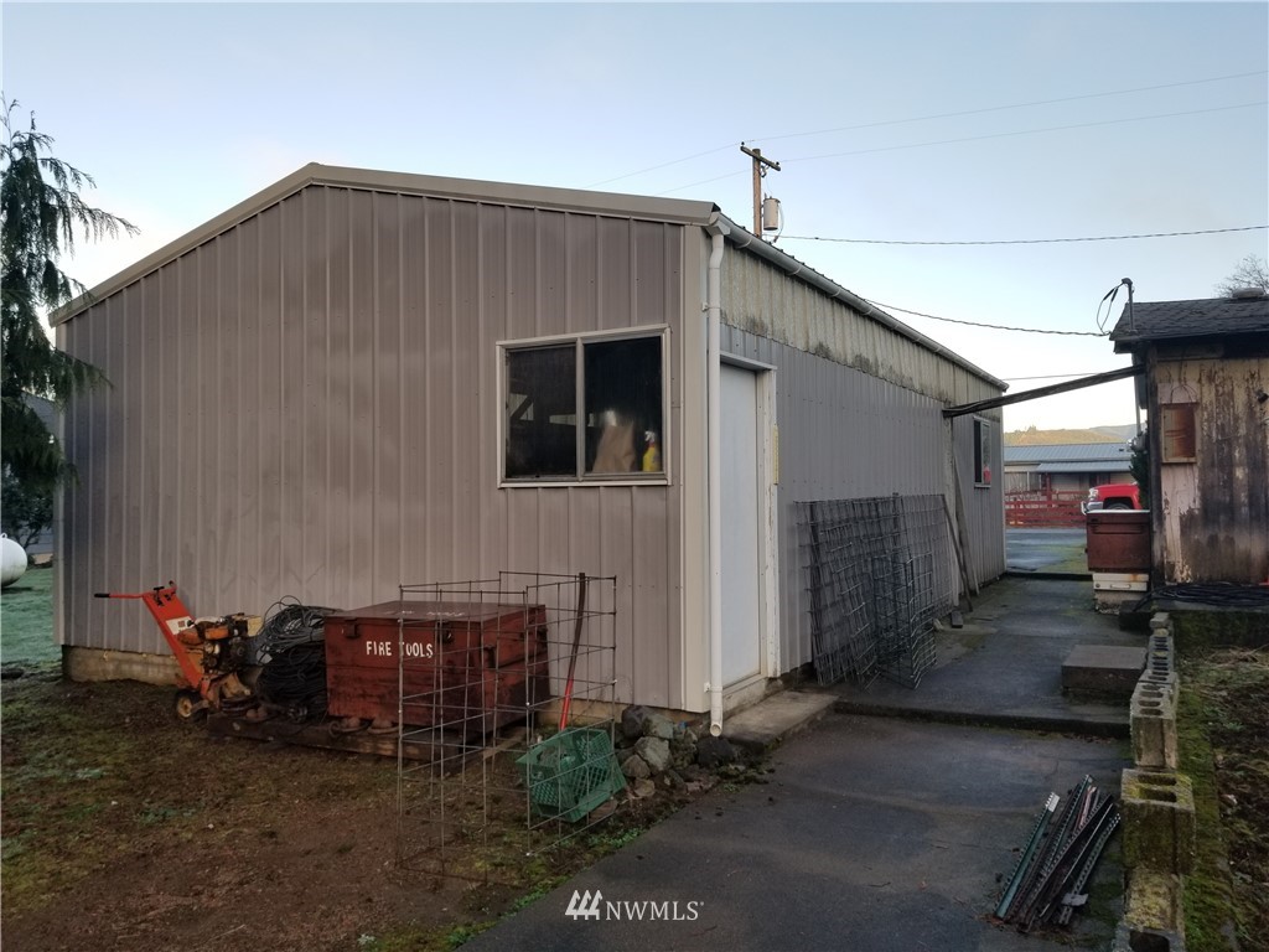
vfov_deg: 53.1
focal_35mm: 26
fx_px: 953
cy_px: 476
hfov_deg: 67.3
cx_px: 634
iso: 50
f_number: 1.7
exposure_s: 1/317
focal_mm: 4.3
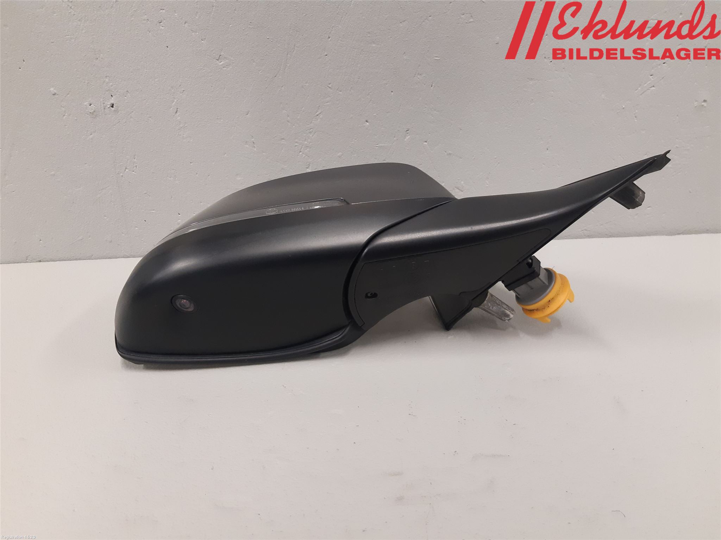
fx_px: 542
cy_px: 270
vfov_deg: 53.1
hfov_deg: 67.3
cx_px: 360
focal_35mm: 26
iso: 250
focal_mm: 3.93
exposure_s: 1/60
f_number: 1.7
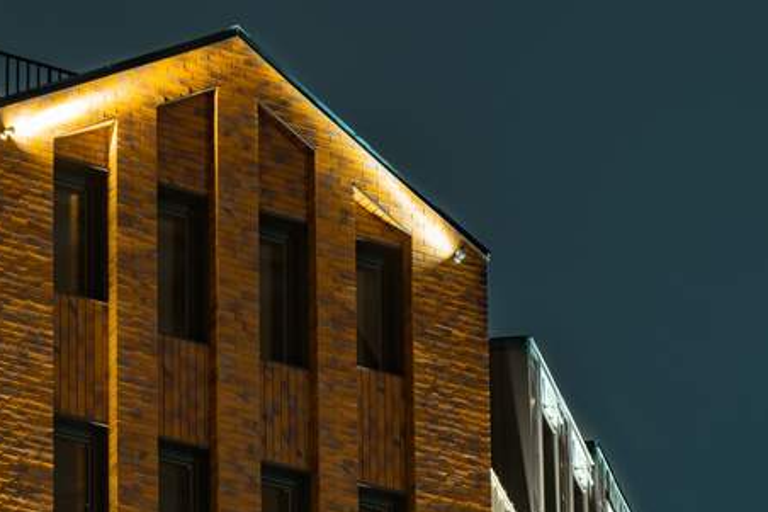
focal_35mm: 186
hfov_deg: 11.1
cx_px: 411
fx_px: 3966
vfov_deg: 7.4
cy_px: 399
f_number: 5.6
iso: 100
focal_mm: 70
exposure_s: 6
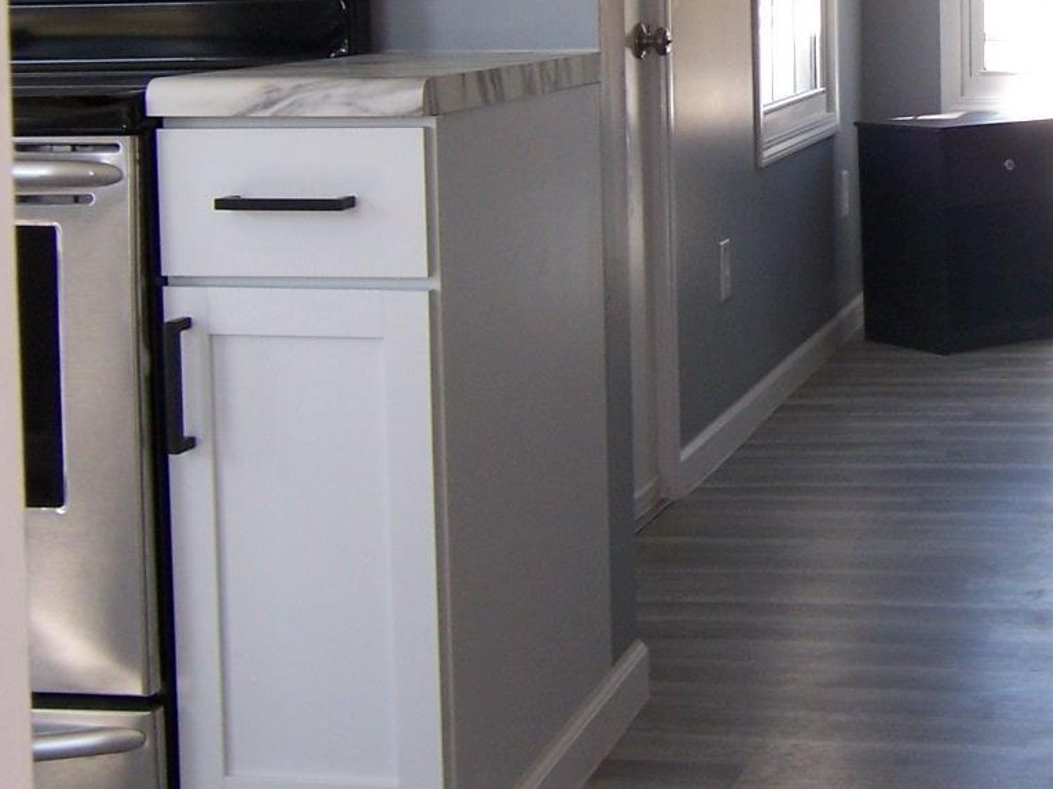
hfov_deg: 27.8
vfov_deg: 21.3
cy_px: 34
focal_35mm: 67
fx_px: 2038
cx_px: 966
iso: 80
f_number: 3.4
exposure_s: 1/60
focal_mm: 5.5
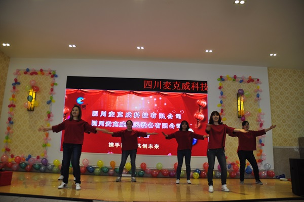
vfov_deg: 47.8
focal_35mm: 27
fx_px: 228
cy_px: 101
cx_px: 152
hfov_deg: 67.5
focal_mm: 18
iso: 200
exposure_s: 1/30
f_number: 3.5
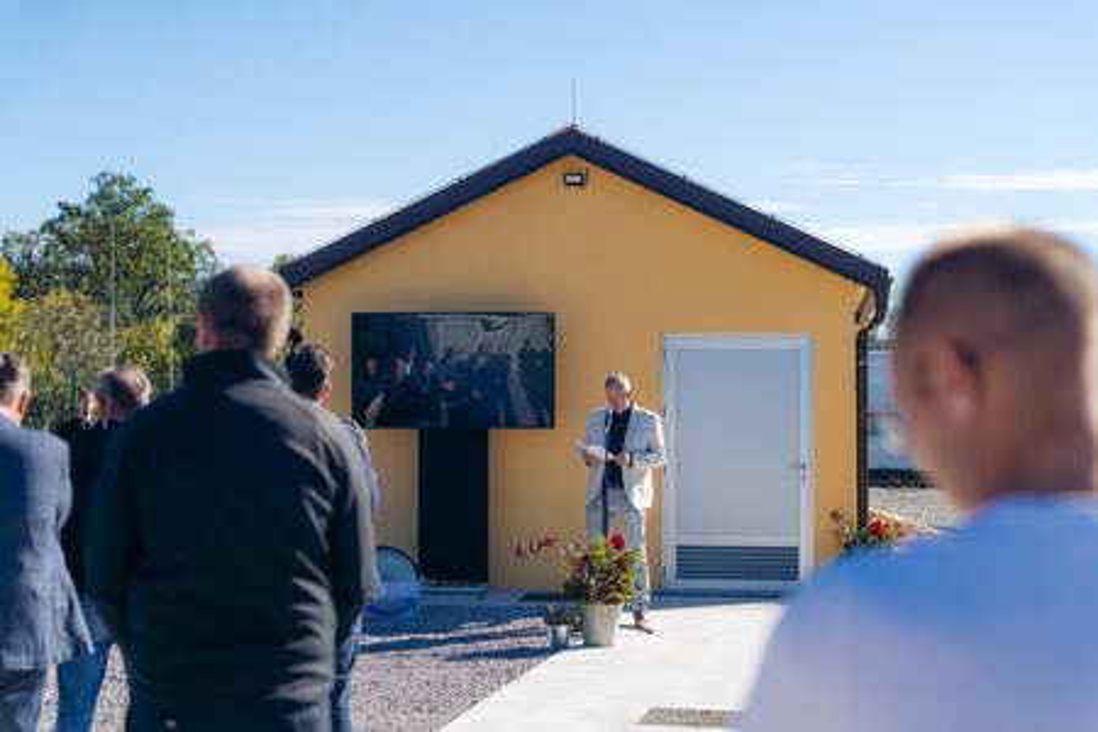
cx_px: 549
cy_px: 366
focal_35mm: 64
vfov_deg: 21.2
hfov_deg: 31.4
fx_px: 1956
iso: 100
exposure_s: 1/2000
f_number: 3.2
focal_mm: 64
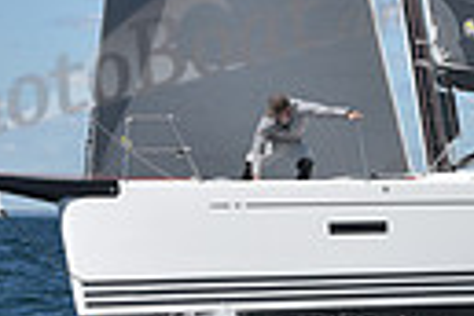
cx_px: 610
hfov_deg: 6.5
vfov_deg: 4.4
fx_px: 4147
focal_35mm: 315
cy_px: 200
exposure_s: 1/800
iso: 250
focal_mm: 70
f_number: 10
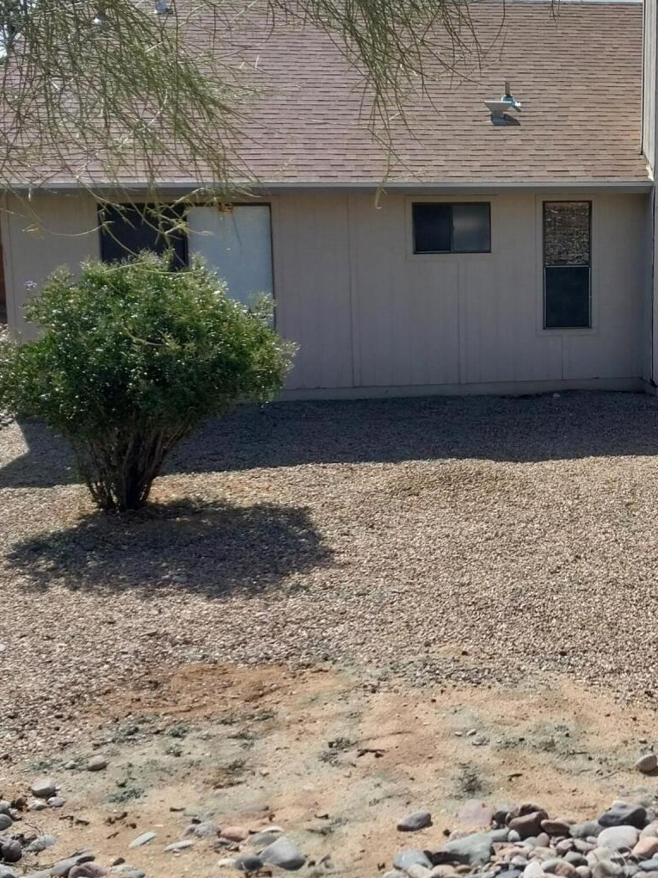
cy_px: 337
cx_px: 601
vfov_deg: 37.3
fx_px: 1293
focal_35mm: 51
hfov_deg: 27.5
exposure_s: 1/1260
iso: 20
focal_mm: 4
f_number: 1.8
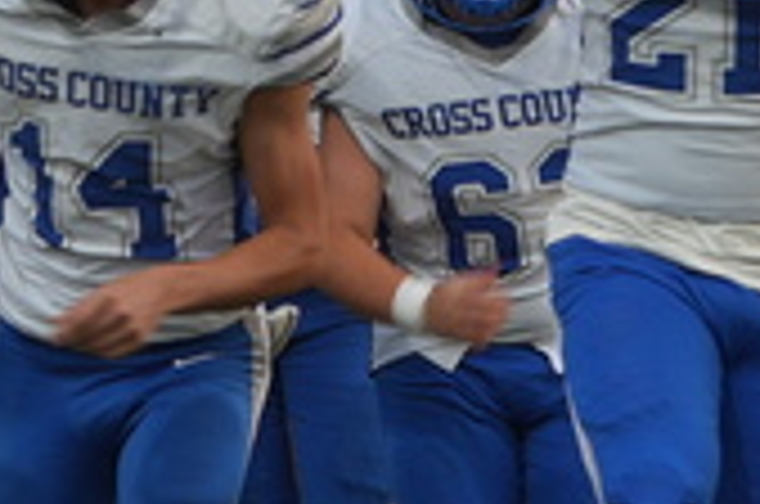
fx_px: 10493
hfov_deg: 4.1
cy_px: 493
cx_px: 387
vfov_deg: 2.7
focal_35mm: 498
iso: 200
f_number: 4.5
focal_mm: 55
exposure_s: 1/160
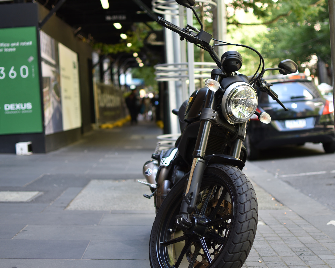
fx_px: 591
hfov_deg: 31.6
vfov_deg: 25.6
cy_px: 134
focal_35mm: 60
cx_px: 187
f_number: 1.8
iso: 100
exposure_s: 1/200
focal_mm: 35
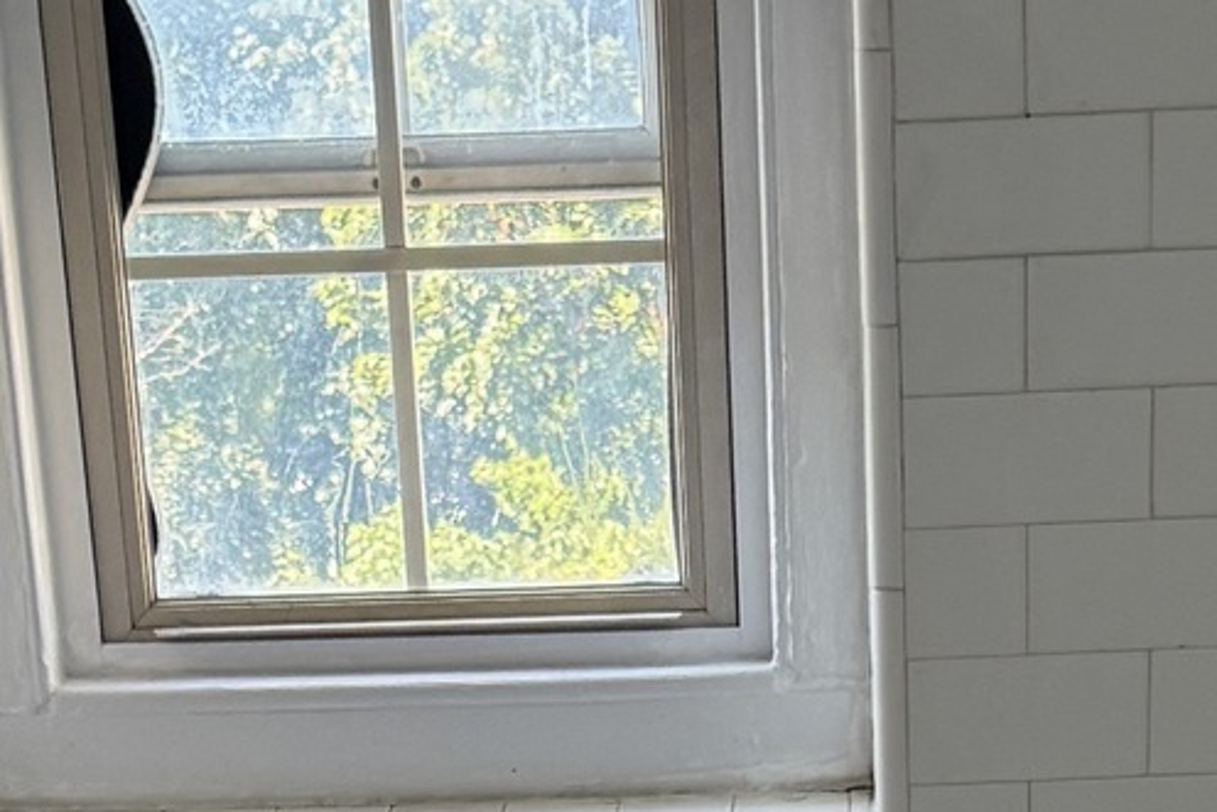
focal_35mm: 116
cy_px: 1882
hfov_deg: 17.6
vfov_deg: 10.4
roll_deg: +1.8
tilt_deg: -24.1
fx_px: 3922
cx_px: 707
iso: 200
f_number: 1.78
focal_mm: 6.76
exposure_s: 1/174
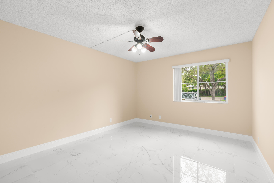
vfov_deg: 73.7
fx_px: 122
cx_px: 137
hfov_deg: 96.7
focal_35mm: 16
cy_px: 92
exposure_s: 1/5
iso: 500
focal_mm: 16
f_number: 11
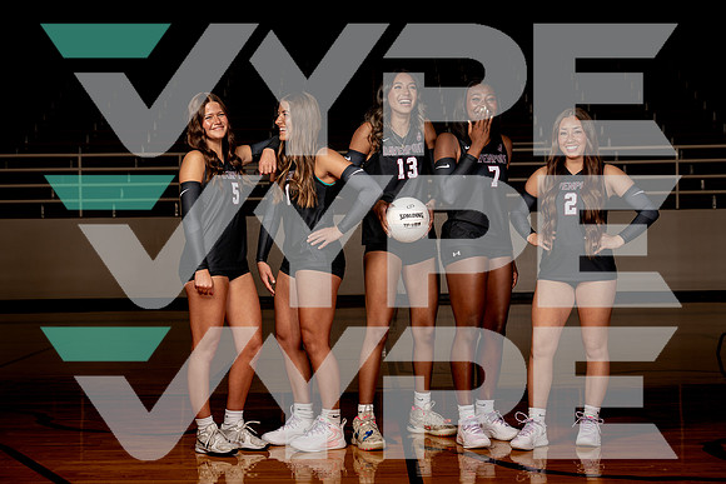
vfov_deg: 22.3
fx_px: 1230
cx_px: 363
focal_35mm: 61
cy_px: 242
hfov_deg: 32.9
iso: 100
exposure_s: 1/250
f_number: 5.6
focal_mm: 61
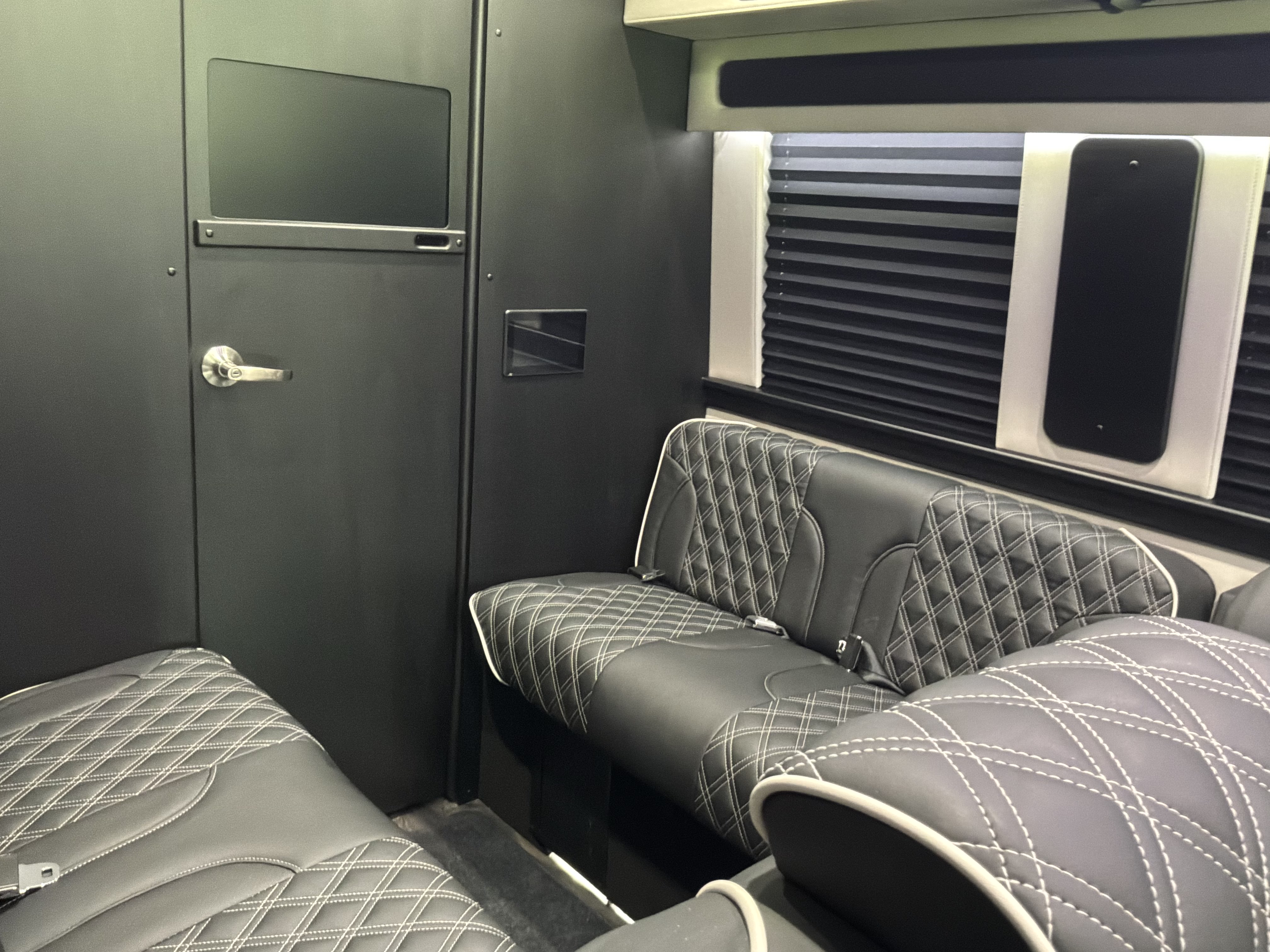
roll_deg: -2.6
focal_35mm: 28
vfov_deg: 49.7
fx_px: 1027
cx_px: 635
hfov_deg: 63.4
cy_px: 476
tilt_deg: -13.9
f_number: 1.8
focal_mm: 3
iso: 500
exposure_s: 1/30
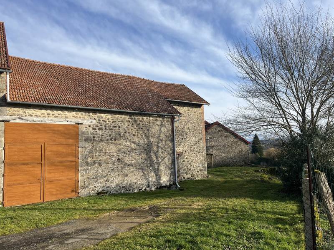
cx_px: 167
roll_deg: +2.4
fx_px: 251
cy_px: 125
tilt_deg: +6.4
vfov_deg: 53.1
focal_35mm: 26
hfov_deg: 67.3
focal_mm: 5.1
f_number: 1.6
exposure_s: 1/2137
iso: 50
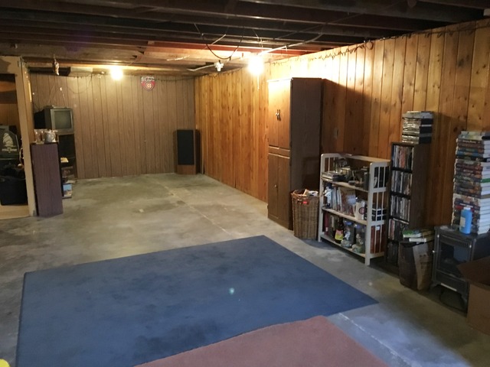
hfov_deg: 61.7
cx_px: 245
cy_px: 184
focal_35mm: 29
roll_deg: +0.6
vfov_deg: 48.2
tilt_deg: -9.6
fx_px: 411
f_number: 2.2
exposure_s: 1/15
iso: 800
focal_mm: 4.15
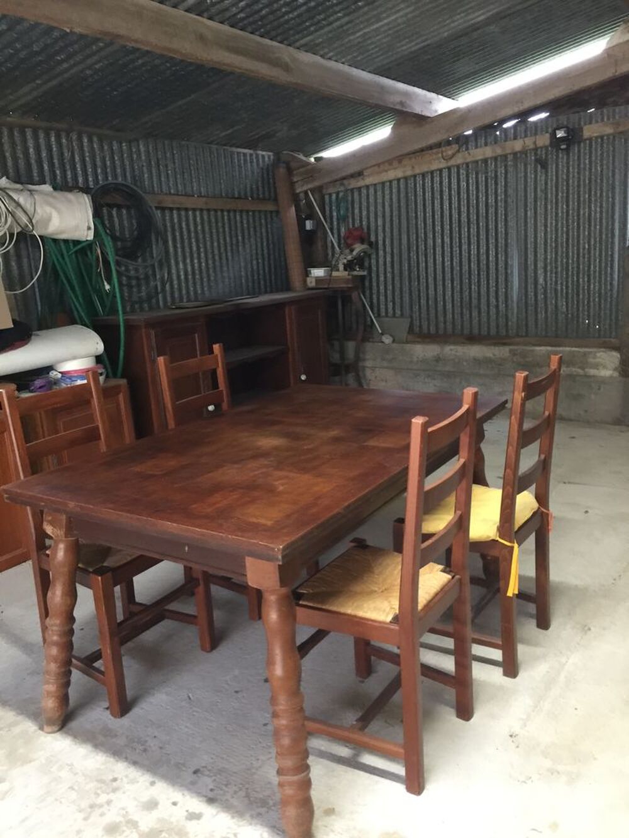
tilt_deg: -15.4
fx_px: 702
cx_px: 314
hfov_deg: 48.2
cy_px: 419
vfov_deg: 61.7
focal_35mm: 29
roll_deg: +2.8
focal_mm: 4.15
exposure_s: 1/10
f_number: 2.2
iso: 125
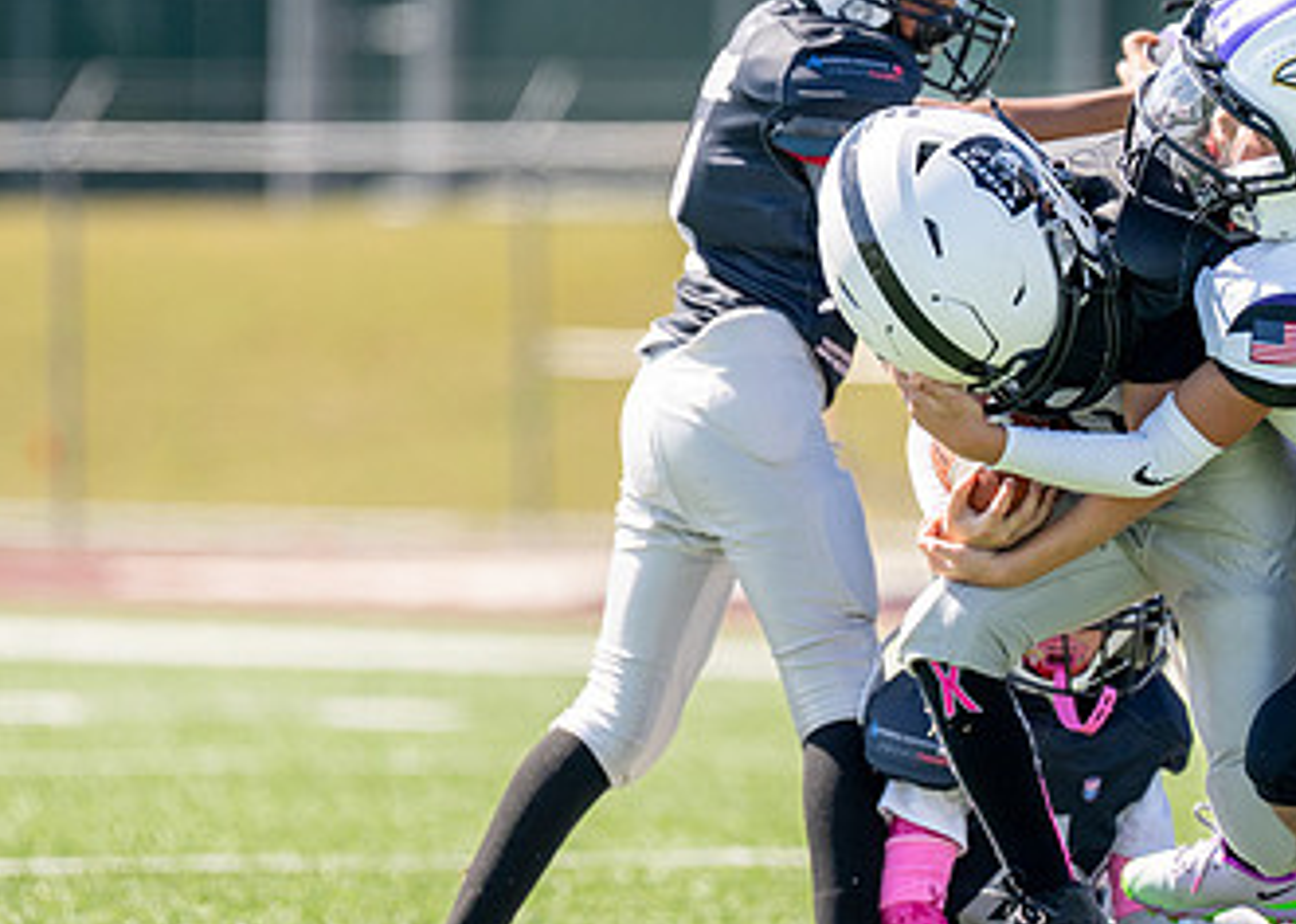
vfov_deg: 3.4
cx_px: 796
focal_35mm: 428
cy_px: 294
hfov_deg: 4.7
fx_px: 15744
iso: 200
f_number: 2.8
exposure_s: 1/3200
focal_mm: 200
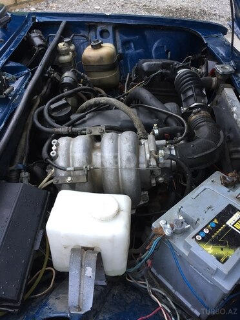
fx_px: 268
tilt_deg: -41.3
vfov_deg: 61.7
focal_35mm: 29
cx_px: 120
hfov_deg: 48.2
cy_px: 160
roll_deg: +4.8
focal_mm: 4.15
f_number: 2.2
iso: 40
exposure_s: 1/33
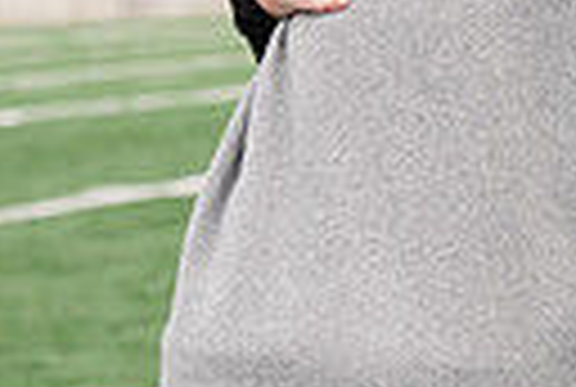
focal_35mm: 407
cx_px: 544
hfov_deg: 5.0
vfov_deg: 3.4
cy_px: -83
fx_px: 6527
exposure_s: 1/640
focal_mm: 90
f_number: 5
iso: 320
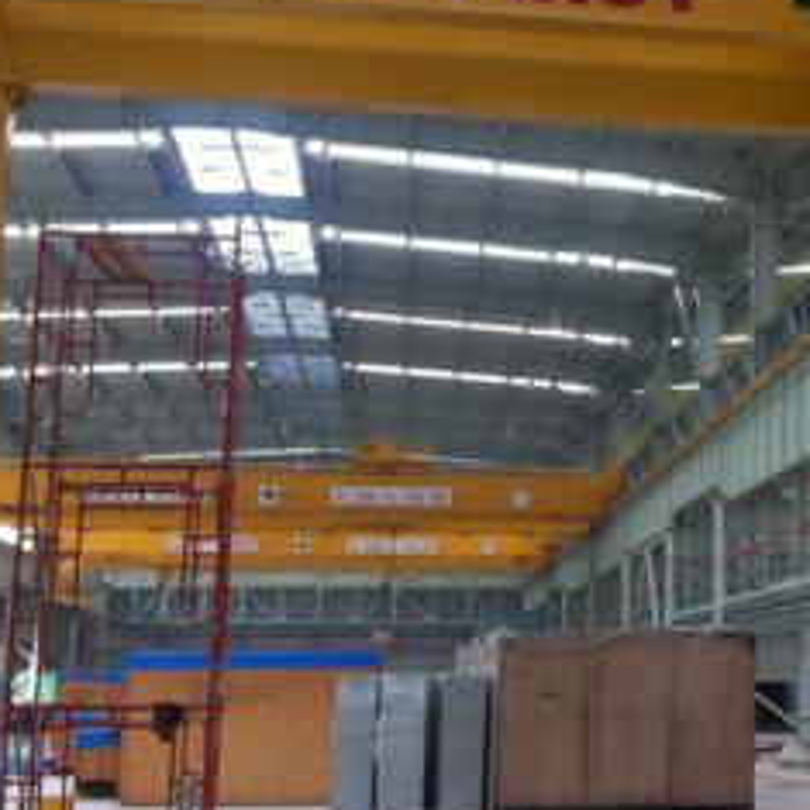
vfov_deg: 21.8
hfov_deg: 21.2
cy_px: 279
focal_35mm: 79
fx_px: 2091
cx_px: 796
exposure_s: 1/30
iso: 80
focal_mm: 3.85
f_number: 2.8
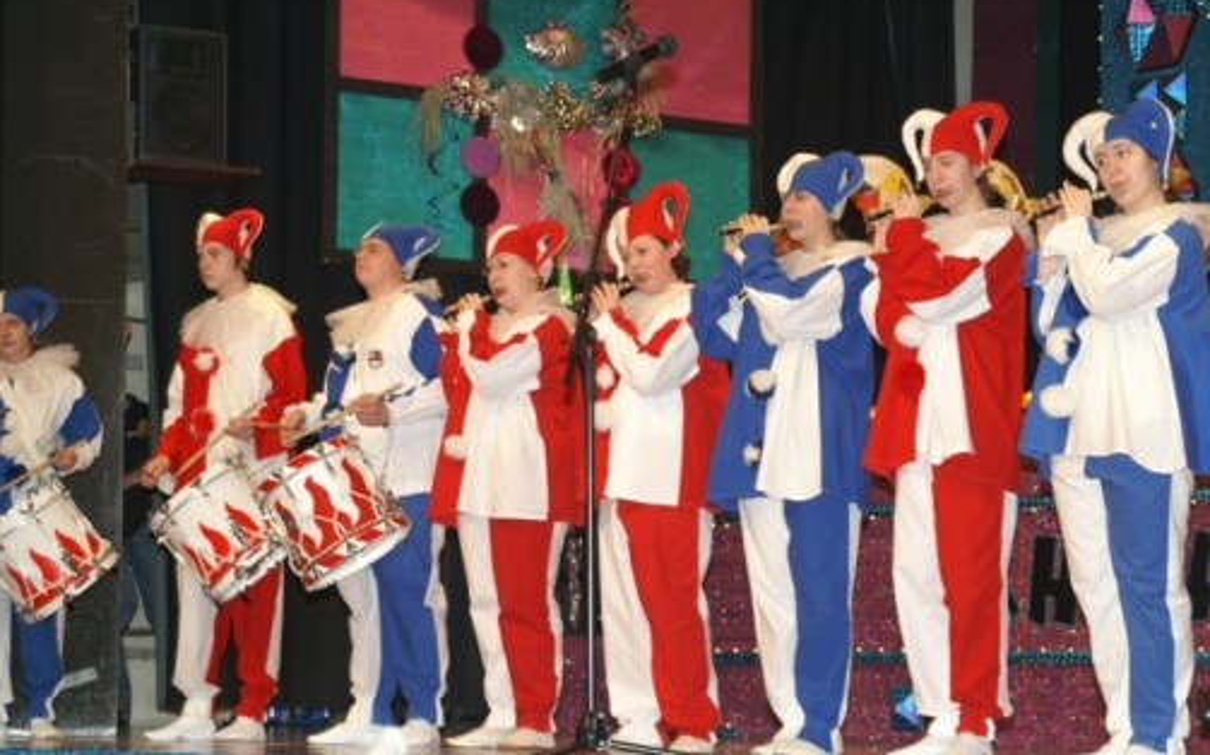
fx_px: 3066
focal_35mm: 93
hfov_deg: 22.3
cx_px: 611
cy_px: 393
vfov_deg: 14.0
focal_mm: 60
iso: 400
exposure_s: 1/125
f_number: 5
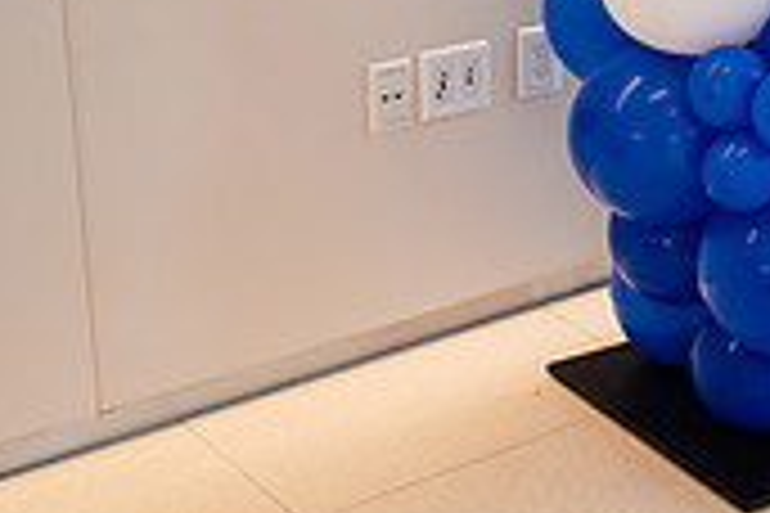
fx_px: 2096
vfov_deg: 13.3
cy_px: -211
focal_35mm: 98
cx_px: 1225
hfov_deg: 18.1
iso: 800
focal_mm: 28.5
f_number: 3.5
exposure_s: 1/200
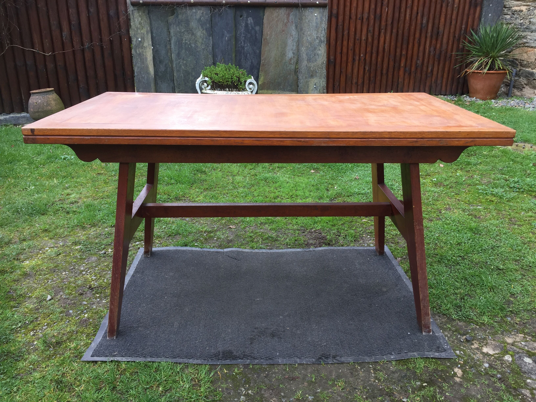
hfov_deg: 61.7
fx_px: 449
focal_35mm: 29
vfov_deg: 48.2
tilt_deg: -22.0
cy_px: 201
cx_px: 268
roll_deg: -0.4
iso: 32
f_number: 2.2
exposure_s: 1/128
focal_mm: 4.15
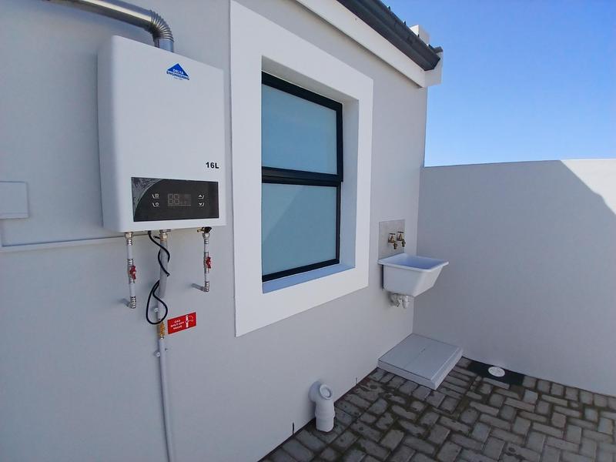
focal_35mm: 17
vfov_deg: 74.7
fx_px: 303
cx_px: 308
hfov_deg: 91.0
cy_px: 231
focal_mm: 1.4
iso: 50
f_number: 2.2
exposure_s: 1/967
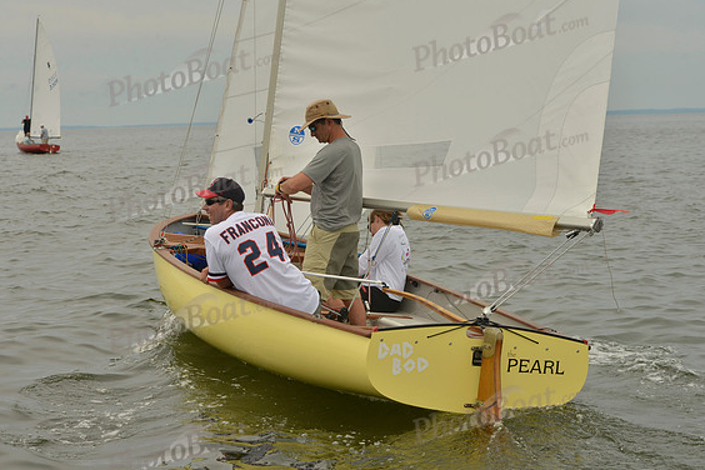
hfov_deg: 28.1
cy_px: 237
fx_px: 1410
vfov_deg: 18.9
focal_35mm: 72
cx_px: 349
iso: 400
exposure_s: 1/1250
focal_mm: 70
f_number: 9
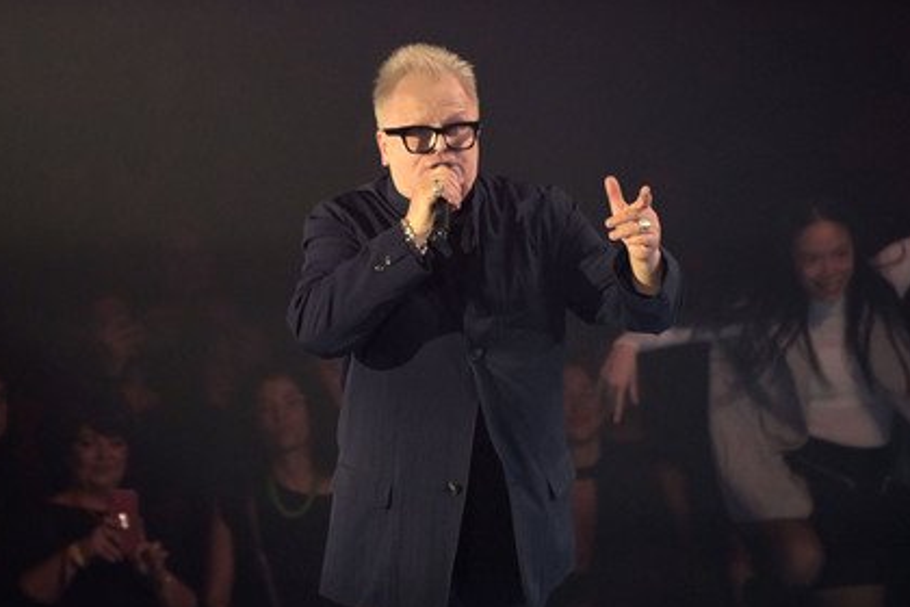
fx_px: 8139
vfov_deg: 4.3
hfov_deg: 6.4
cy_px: 319
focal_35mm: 322
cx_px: 463
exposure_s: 1/320
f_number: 5.6
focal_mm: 300
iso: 8000
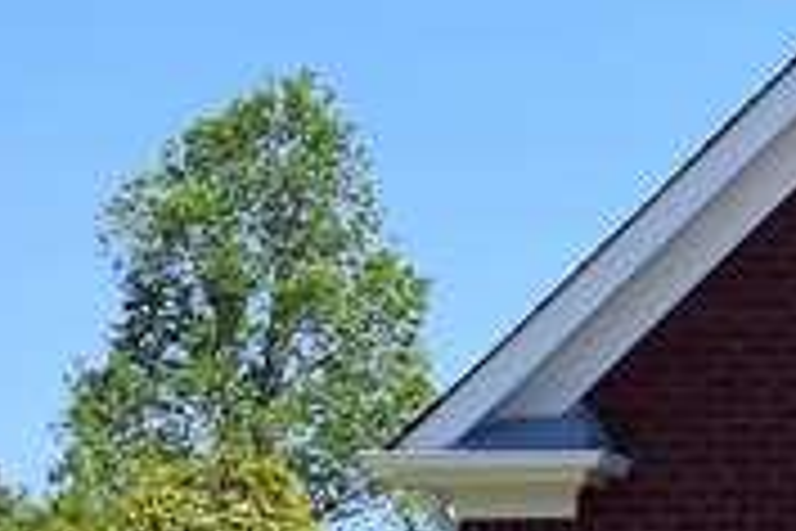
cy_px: 592
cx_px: 2109
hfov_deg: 9.0
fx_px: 4420
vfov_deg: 6.8
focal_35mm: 200
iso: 400
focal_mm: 23
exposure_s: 1/500
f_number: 11
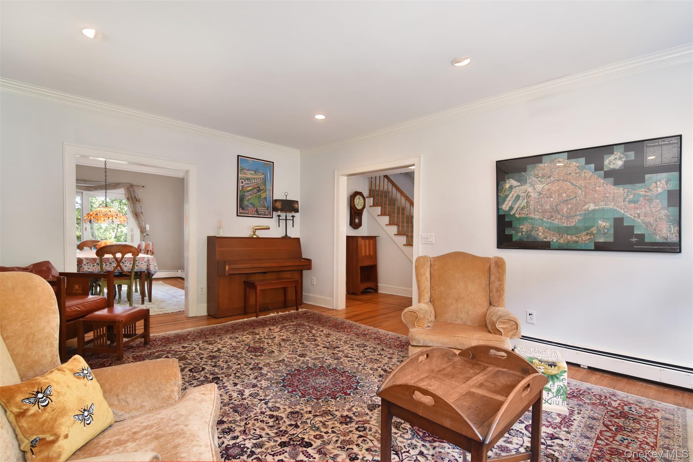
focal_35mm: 16
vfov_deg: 72.0
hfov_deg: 95.0
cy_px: 231
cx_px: 346
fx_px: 318
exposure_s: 1/40
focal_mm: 11
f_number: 8
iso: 640
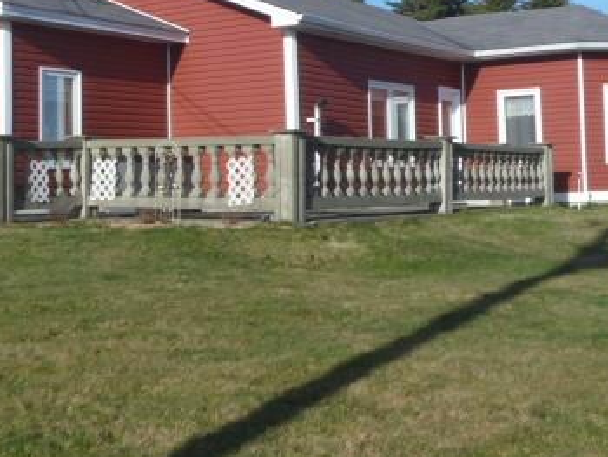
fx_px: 1125
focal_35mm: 64
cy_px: 89
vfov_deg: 22.6
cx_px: 236
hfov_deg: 30.1
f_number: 5.6
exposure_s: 1/250
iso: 80
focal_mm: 6.3
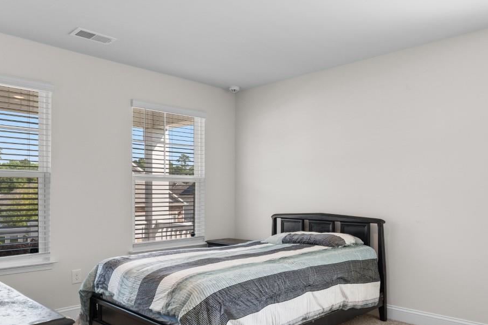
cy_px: 183
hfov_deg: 66.8
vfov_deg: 47.8
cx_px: 290
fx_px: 366
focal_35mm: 27
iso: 100
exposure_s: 1/25
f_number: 4.5
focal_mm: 10
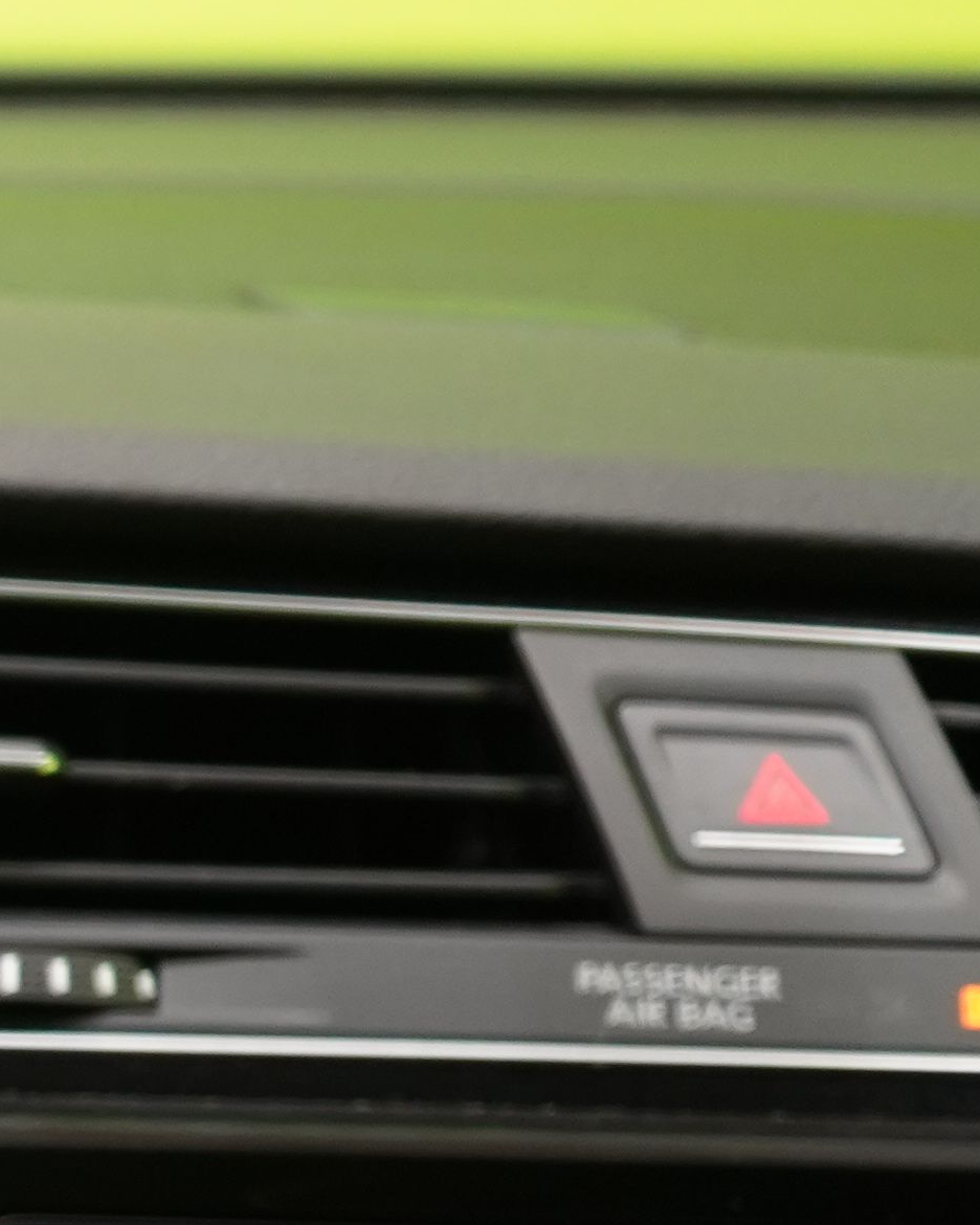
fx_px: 6453
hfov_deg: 7.5
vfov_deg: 10.5
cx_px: -2101
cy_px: 1838
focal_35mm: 178
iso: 1250
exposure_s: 1/25
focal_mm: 37
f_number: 5
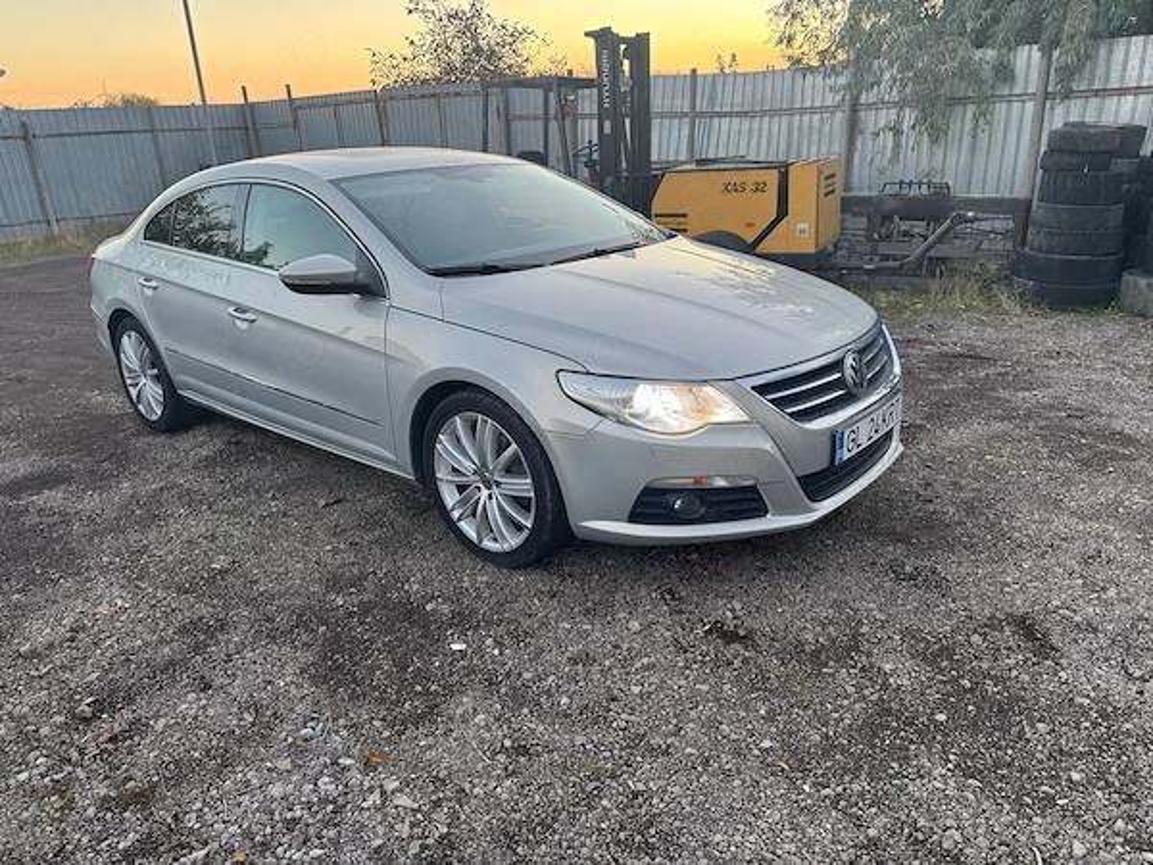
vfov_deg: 56.8
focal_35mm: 24
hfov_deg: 71.6
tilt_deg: -20.1
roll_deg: +3.2
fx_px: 799
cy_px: 432
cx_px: 576
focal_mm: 6.76
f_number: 1.78
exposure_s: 1/121
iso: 160
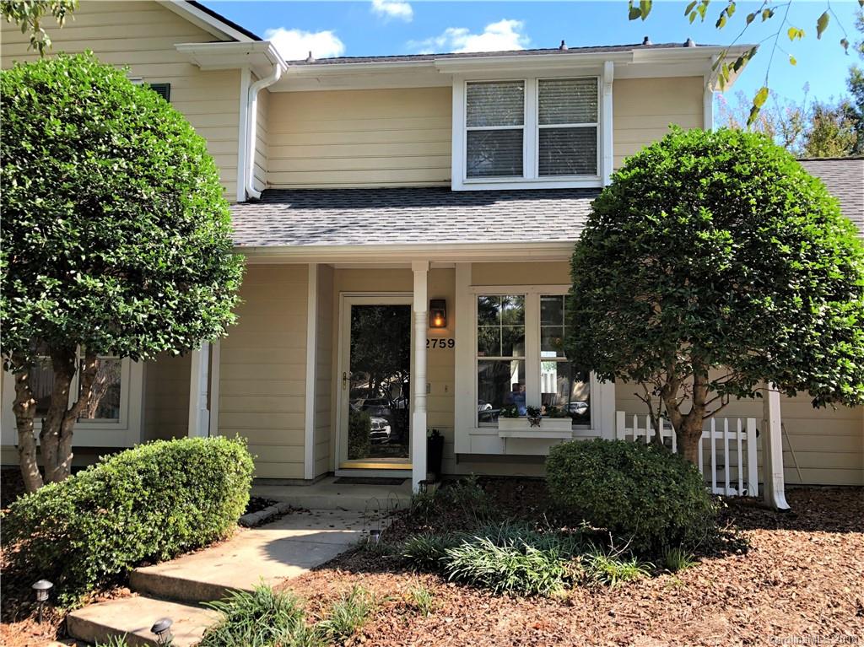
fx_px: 699
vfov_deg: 49.7
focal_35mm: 28
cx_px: 432
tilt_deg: +5.5
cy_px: 324
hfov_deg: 63.5
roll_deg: +0.7
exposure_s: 1/200
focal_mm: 4
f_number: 1.8
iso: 20
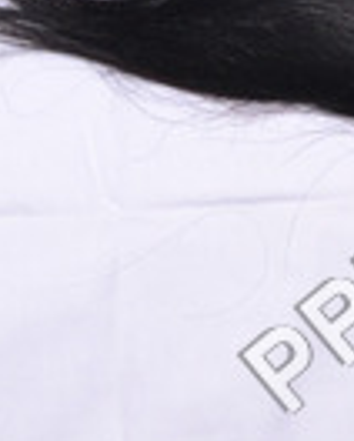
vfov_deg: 11.3
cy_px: 28
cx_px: 691
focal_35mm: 170
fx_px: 2221
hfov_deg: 8.7
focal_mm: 32
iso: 1600
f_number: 9
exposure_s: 1/125
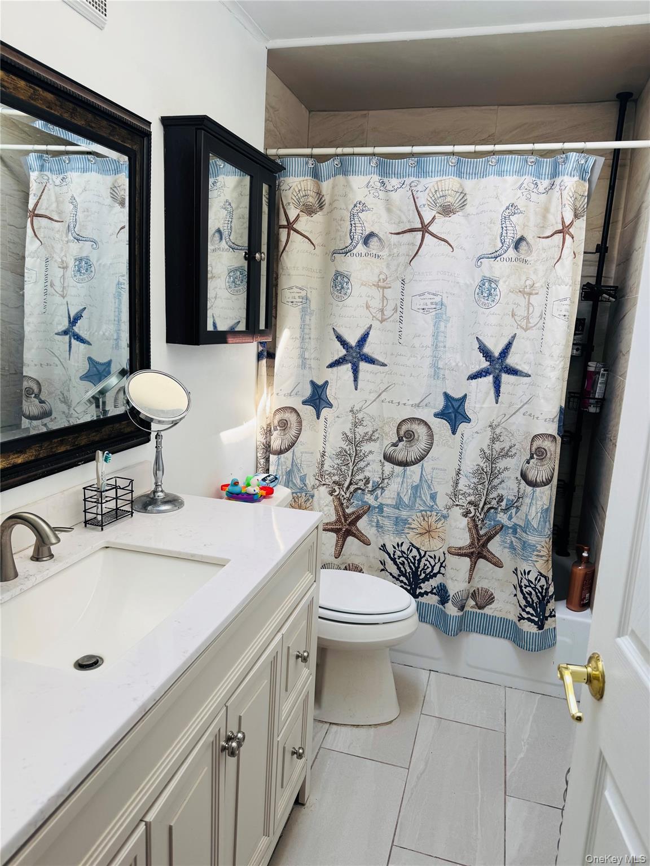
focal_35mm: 24
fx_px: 601
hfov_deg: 56.8
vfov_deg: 71.6
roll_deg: -2.6
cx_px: 325
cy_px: 433
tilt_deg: -10.7
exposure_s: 1/120
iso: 64
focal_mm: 6.76
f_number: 1.78
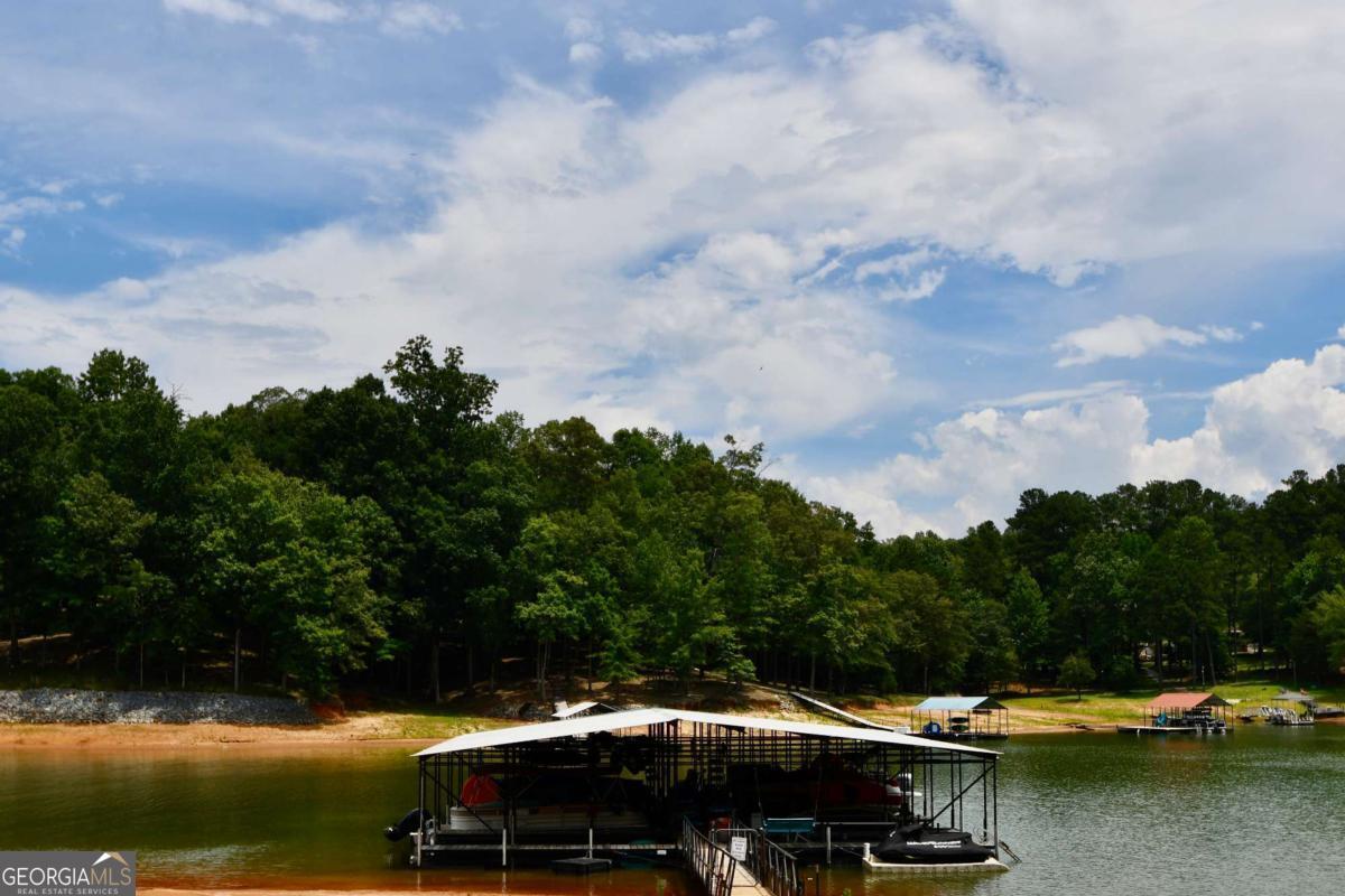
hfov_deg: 53.1
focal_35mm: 36
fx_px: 1345
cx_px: 672
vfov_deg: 36.9
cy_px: 448
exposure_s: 1/320
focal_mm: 24
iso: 100
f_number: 9
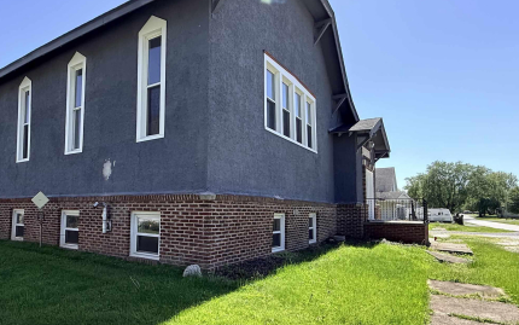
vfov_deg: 52.9
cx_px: 215
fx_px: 325
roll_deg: +0.2
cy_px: 181
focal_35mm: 23
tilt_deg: +1.2
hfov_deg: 76.5
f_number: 2.2
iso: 64
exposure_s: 1/726
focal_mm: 2.22
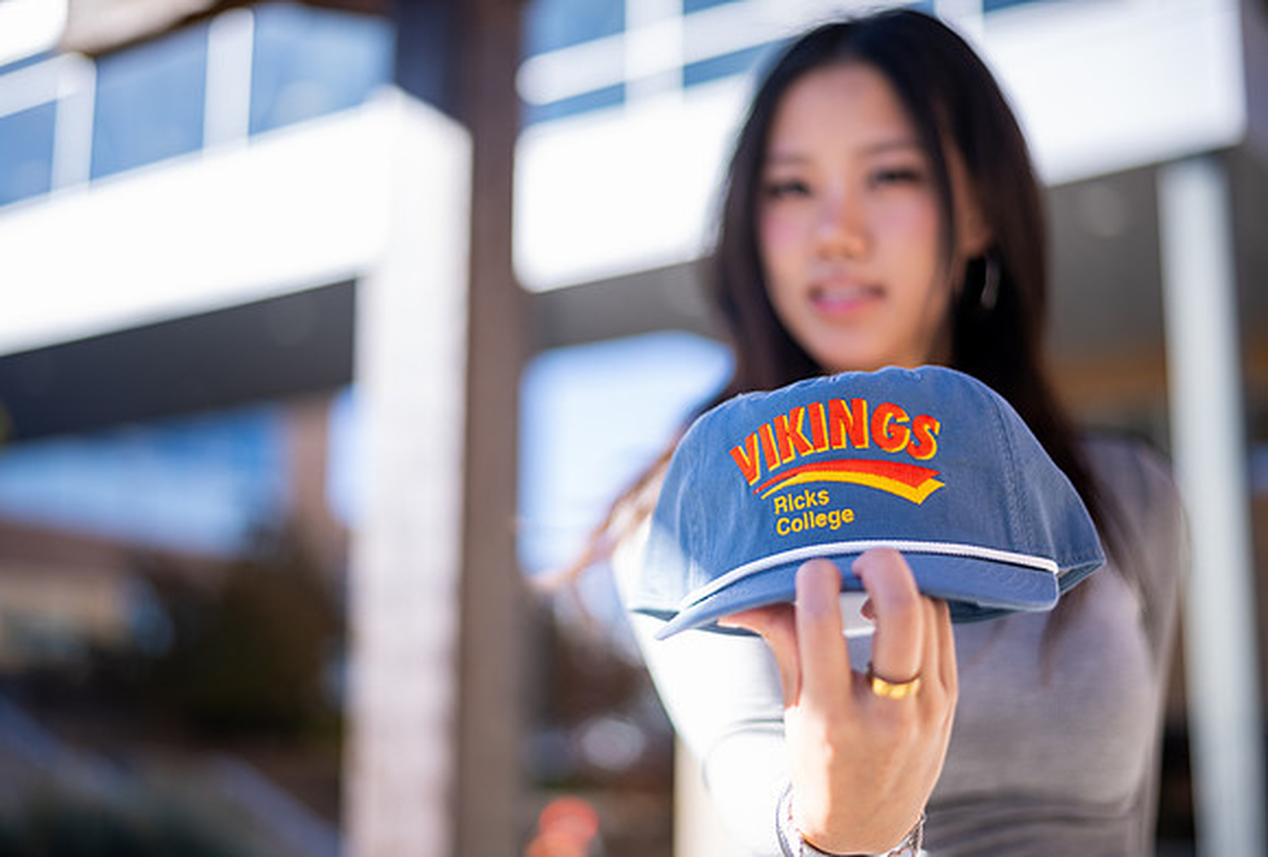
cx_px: 625
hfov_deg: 39.1
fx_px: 1786
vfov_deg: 27.0
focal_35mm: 51
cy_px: 428
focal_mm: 50
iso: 100
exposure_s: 1/1000
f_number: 1.8
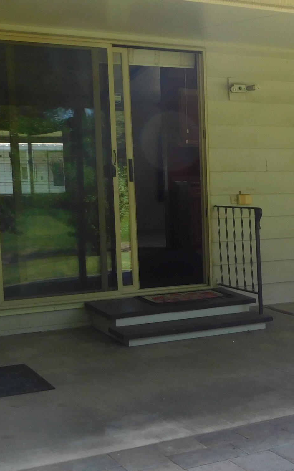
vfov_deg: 32.0
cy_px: 250
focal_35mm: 64
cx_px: 399
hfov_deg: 18.6
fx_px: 820
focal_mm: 5.3
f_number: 3.2
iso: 125
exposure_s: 1/200
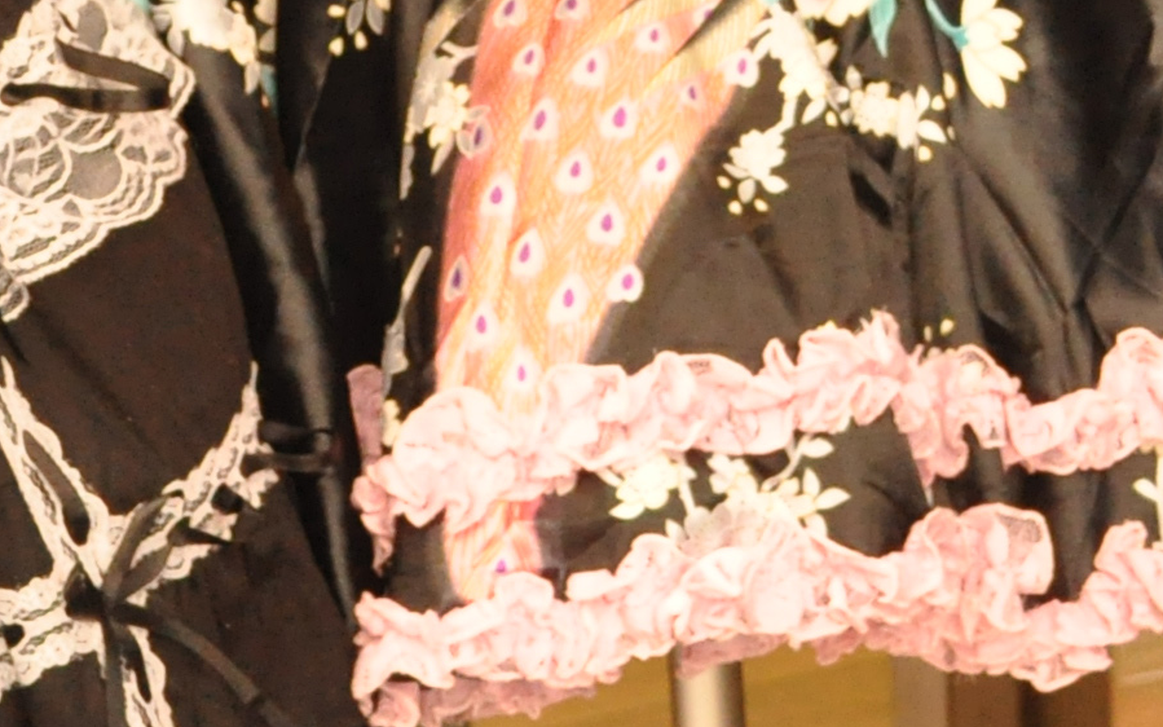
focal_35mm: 233
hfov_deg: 8.8
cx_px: 1674
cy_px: -570
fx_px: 7386
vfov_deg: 5.5
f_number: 7.1
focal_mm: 32
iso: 1250
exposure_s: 1/30
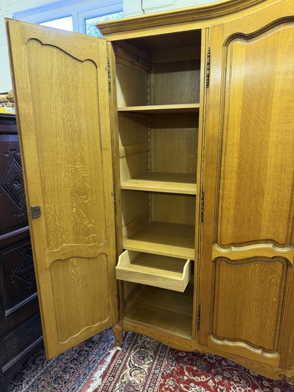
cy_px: 196
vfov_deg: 71.6
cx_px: 147
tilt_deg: -13.5
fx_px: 272
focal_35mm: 24
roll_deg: +0.7
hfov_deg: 56.8
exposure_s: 1/50
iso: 320
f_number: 1.78
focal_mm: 6.76
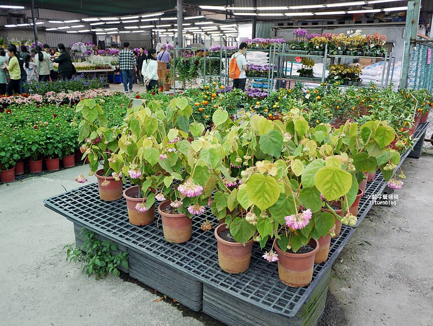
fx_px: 350
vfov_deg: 49.8
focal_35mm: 28
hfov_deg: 63.4
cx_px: 216
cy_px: 163
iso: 200
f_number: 2.5
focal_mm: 14
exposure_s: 1/125
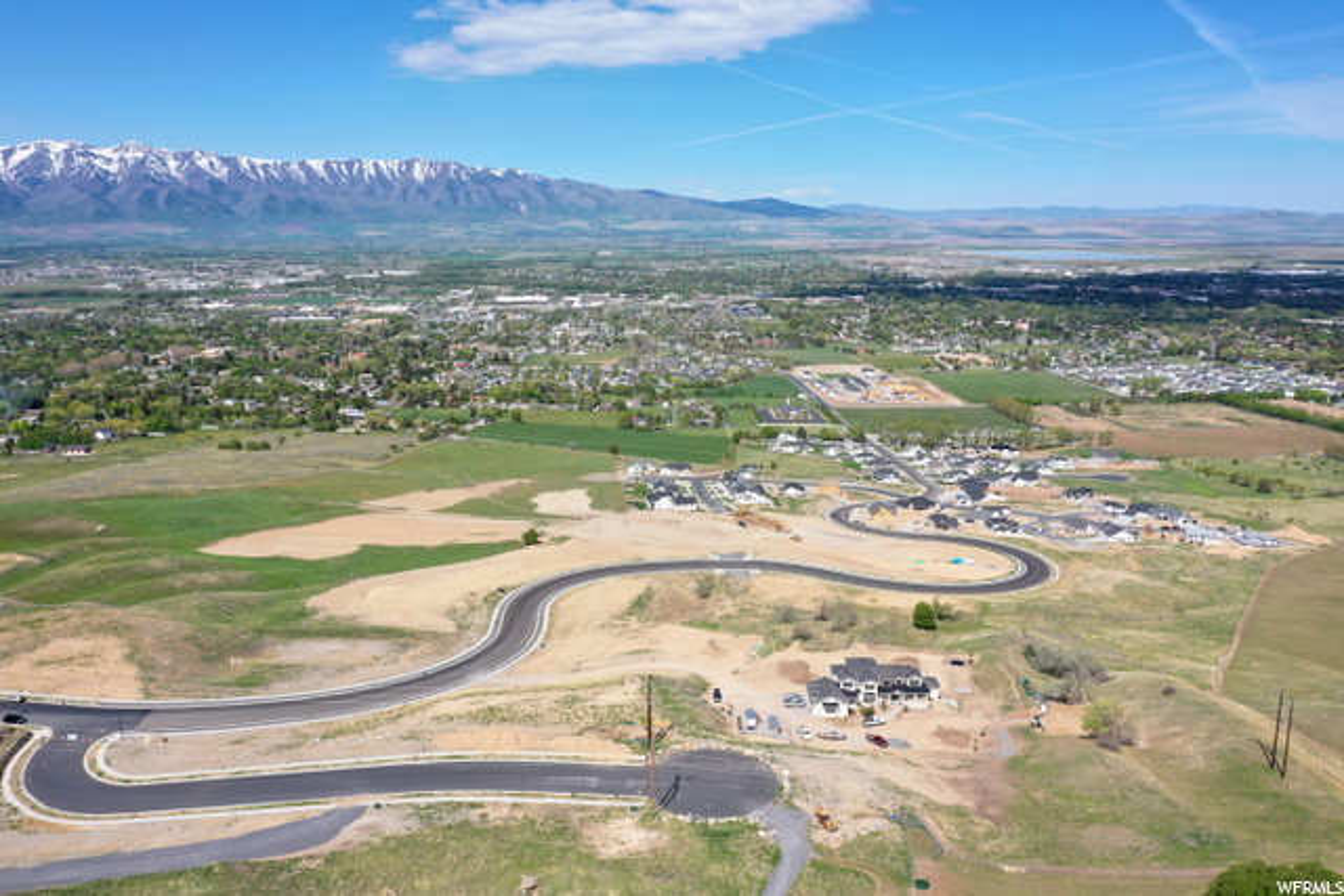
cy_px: 448
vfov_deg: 46.4
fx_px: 1046
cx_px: 672
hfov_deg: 65.5
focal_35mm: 28
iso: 100
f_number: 5.6
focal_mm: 10.26
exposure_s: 1/500
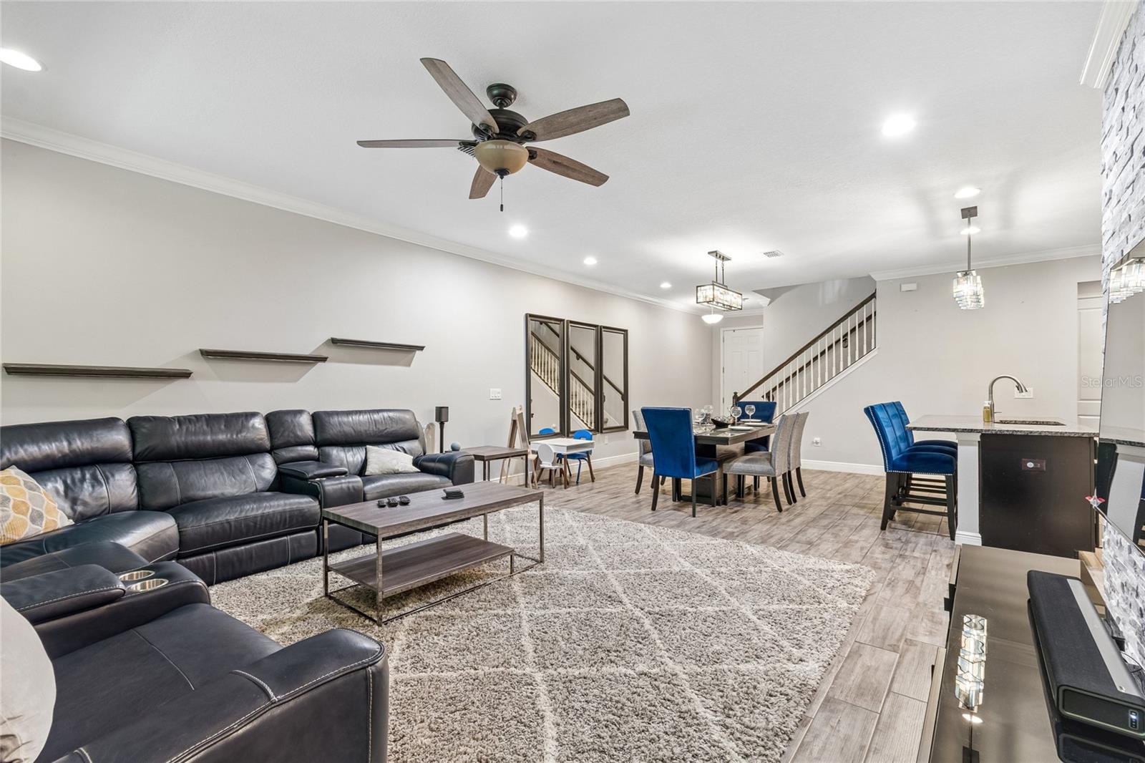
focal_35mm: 15
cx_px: 572
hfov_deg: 100.4
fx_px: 477
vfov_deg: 77.3
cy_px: 382
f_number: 7.1
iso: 100
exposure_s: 1.6
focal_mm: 10
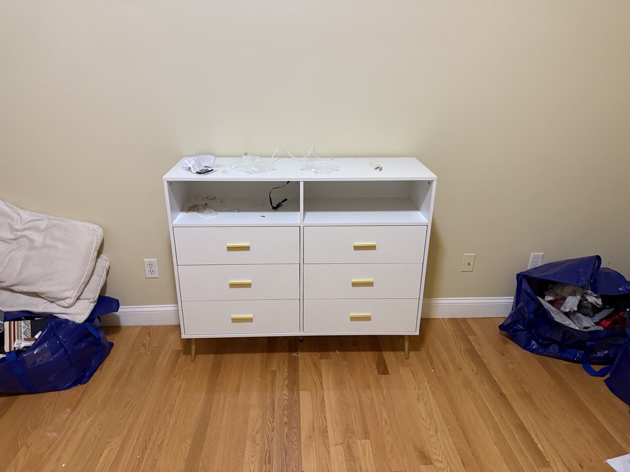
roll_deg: -0.1
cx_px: 315
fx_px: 437
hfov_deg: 71.6
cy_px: 236
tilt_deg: -20.9
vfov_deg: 56.8
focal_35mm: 24
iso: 800
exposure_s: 1/60
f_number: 1.78
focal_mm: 6.76
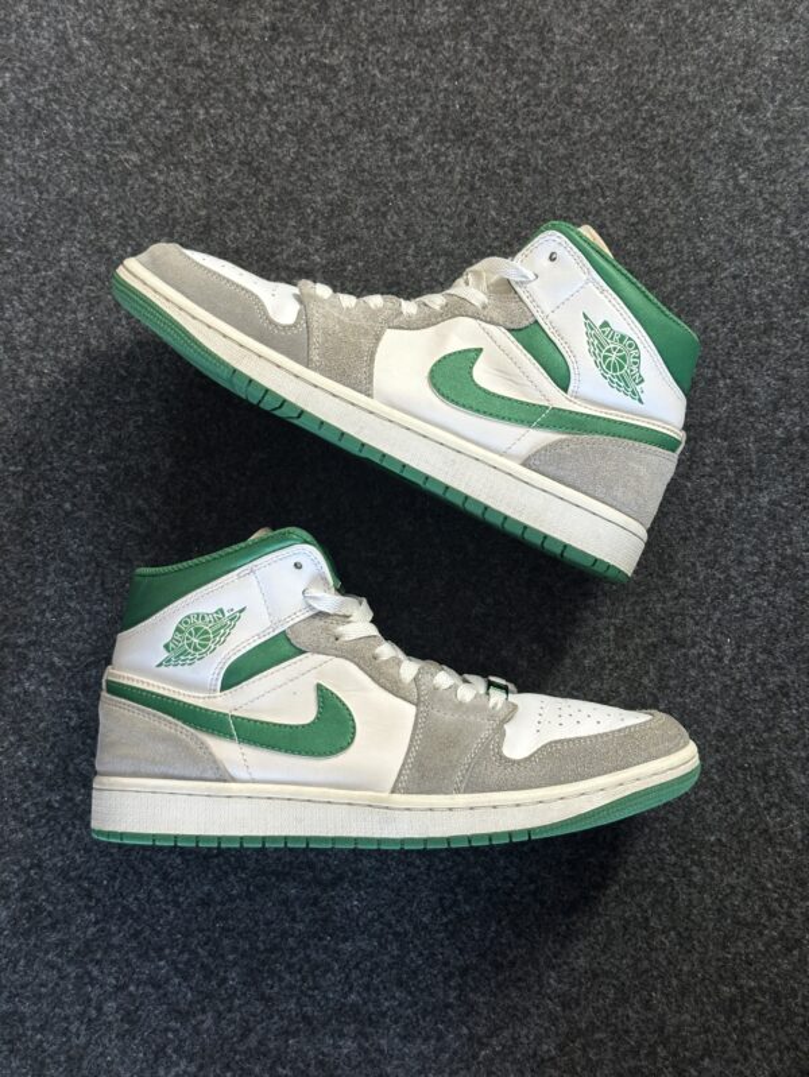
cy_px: 538
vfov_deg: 39.6
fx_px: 1495
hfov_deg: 30.3
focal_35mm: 48
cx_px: 404
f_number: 1.78
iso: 250
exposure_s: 1/50
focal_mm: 6.86
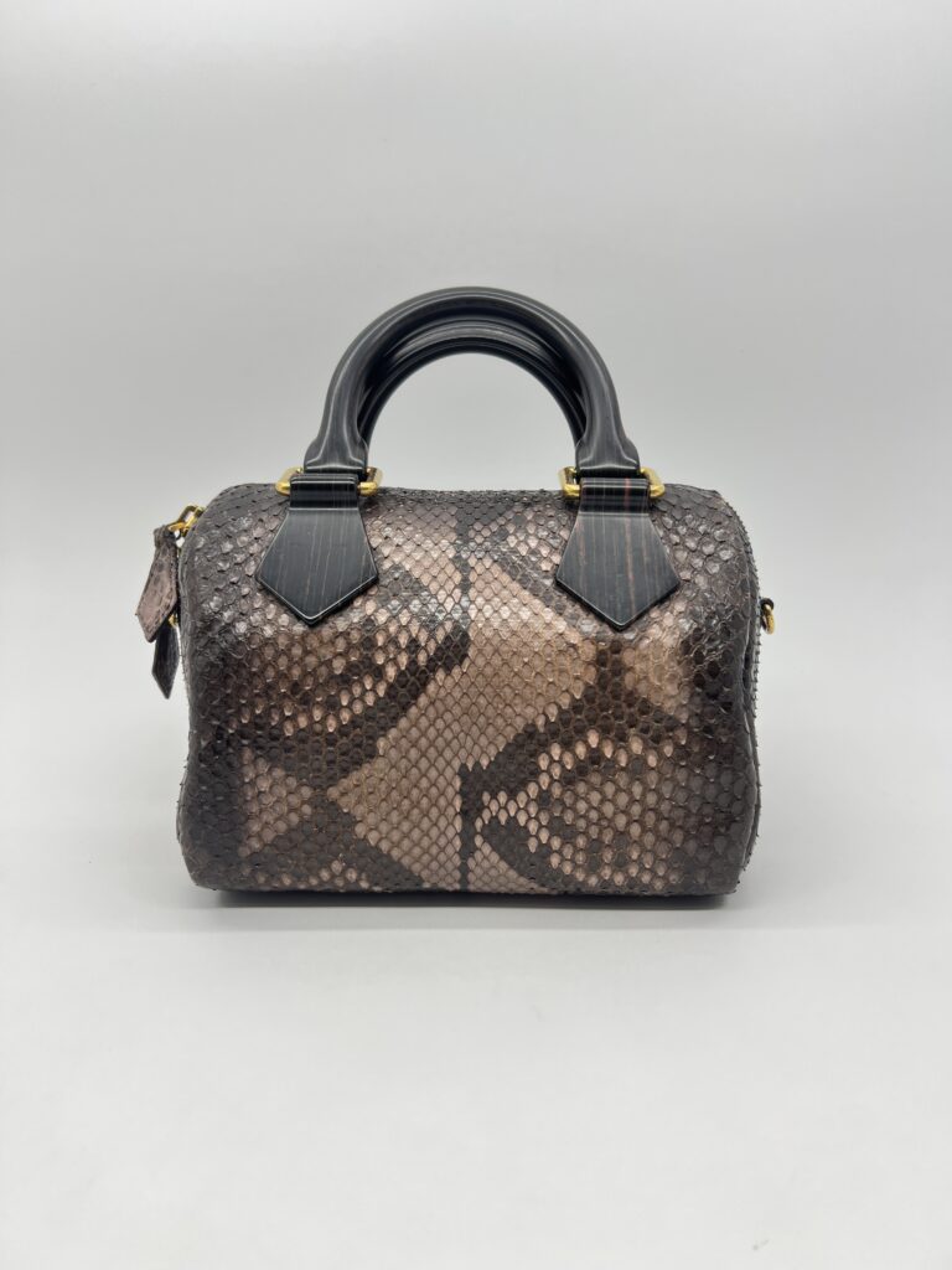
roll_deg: +1.0
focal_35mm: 26
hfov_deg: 53.1
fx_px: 953
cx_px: 476
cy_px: 635
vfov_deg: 67.3
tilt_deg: -11.5
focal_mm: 5.7
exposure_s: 1/100
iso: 40
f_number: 1.5
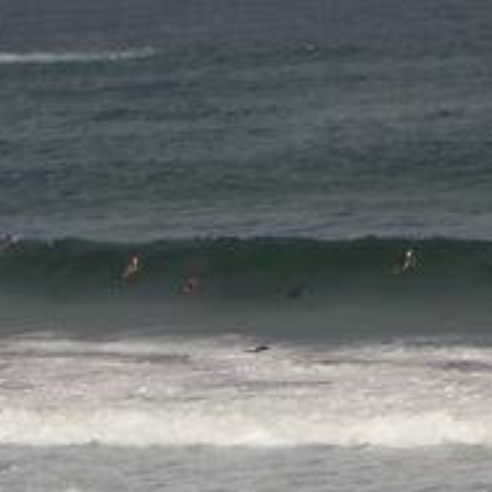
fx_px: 4519
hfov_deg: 6.2
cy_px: 374
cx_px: 220
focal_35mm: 281
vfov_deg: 6.2
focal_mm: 14.1
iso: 50
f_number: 4.7
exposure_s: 1/896
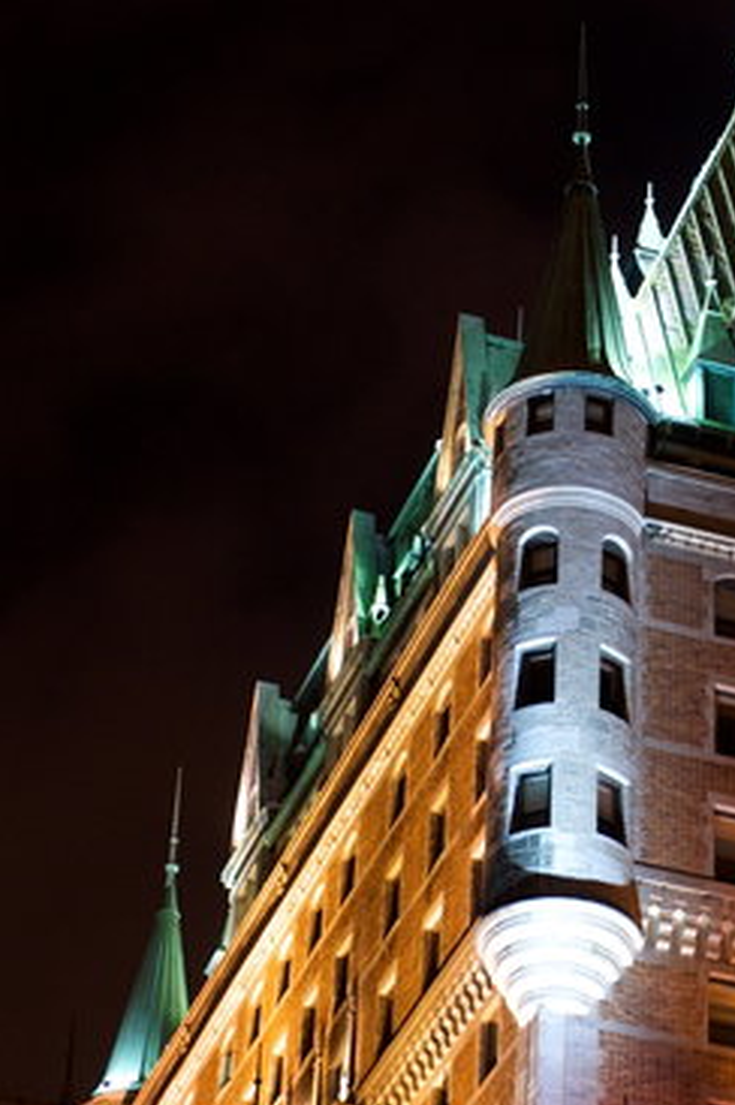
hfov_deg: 11.1
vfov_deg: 16.7
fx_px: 3774
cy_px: 566
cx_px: 551
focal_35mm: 123
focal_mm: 50
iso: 800
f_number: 2.5
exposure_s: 1/25
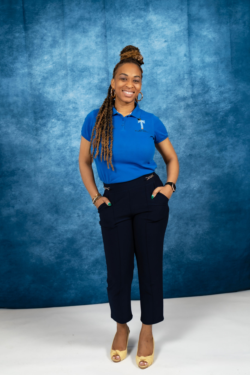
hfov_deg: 31.2
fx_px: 448
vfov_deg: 45.4
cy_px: 185
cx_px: 123
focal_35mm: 43
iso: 160
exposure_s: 1/200
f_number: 5.6
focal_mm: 42
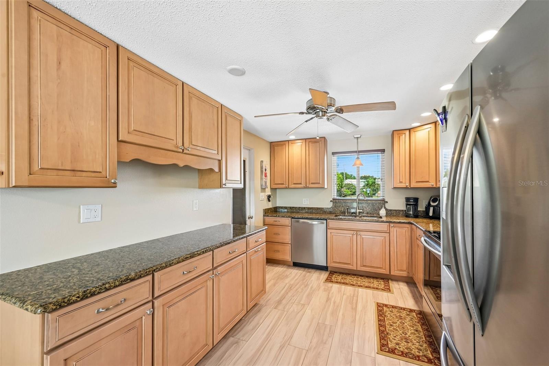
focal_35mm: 14
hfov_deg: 104.3
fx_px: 213
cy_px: 183
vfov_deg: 81.2
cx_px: 274
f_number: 8
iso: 400
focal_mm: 14
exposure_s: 1/13
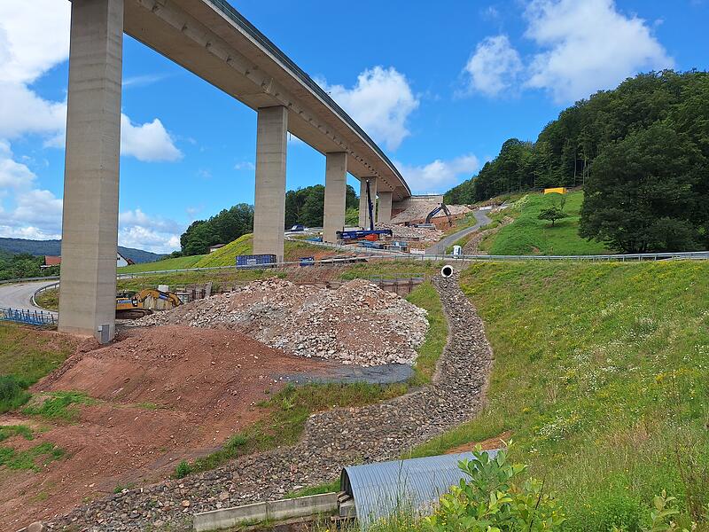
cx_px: 354
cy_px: 266
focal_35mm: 23
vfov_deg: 58.9
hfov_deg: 73.9
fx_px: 471
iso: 40
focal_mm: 5.54
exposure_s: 1/2653
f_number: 1.8
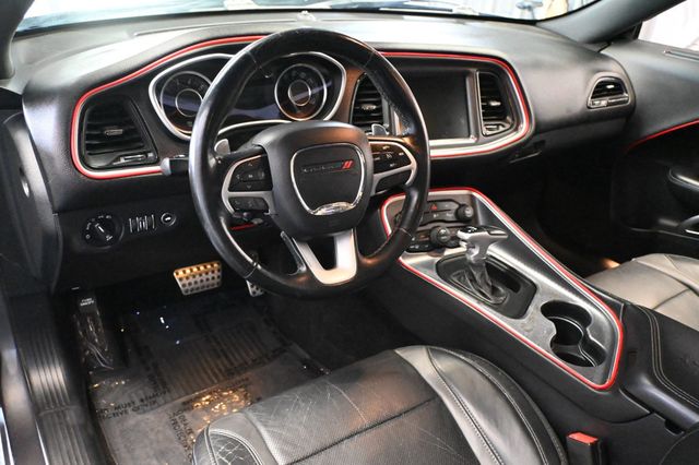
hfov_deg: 62.0
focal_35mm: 30
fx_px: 582
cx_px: 350
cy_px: 232
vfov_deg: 43.6
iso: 12800
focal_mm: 20
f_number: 3.8
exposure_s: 1/40
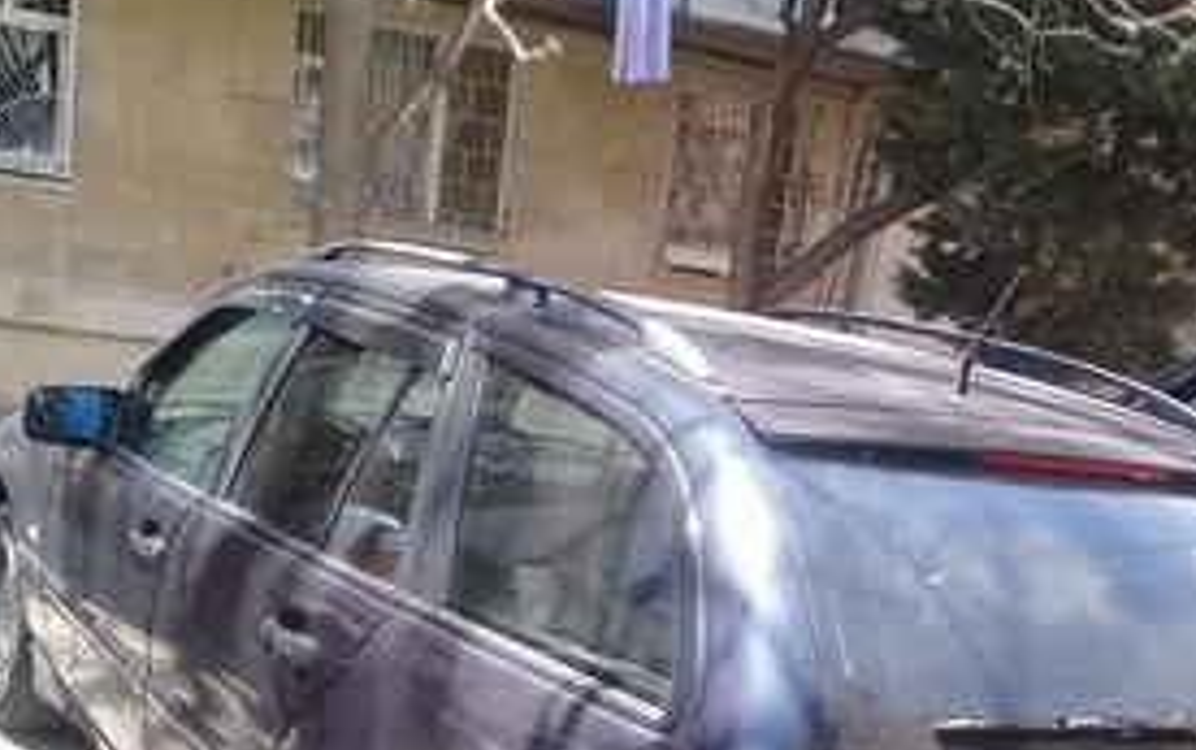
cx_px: 715
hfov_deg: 34.4
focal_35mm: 59
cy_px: 867
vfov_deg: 20.8
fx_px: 1925
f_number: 2.2
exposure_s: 1/173
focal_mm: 3.3
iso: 50
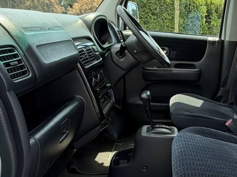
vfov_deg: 41.1
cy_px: 122
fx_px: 233
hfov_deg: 47.4
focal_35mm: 34
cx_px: 222
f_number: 2.2
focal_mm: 2.22
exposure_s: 1/121
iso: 50
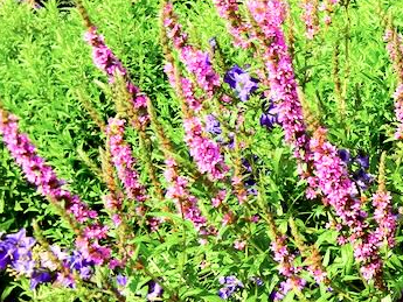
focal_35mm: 101
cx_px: 537
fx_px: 1176
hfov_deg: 18.0
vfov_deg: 14.6
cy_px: 251
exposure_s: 1/597
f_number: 3.6
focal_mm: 6.2
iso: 160
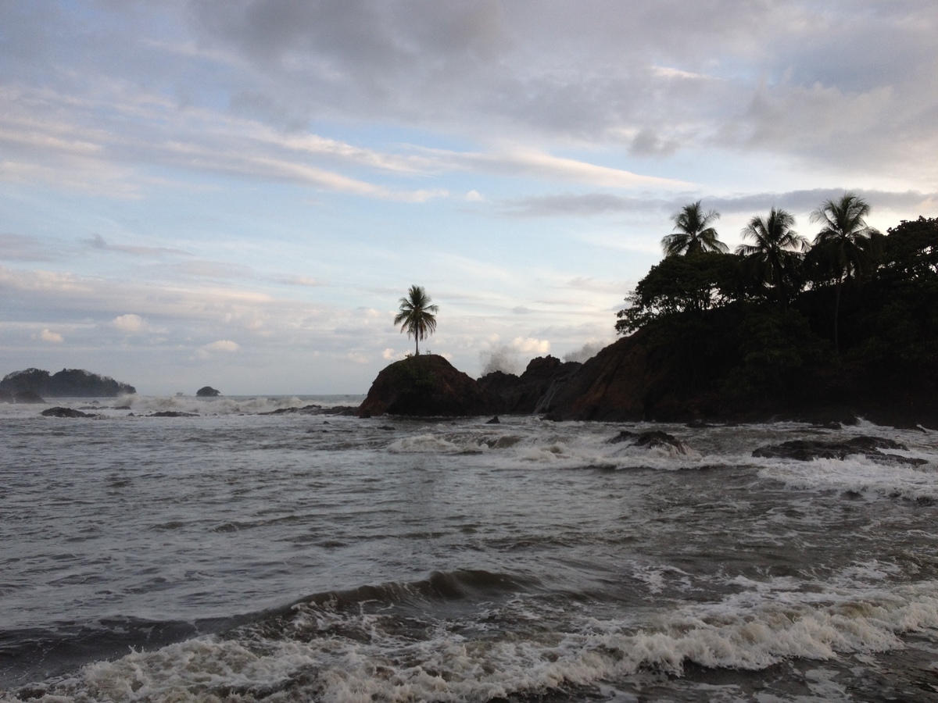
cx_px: 469
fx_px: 948
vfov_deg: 40.7
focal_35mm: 35
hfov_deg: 52.6
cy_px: 352
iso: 50
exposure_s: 1/665
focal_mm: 4.28
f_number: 2.4
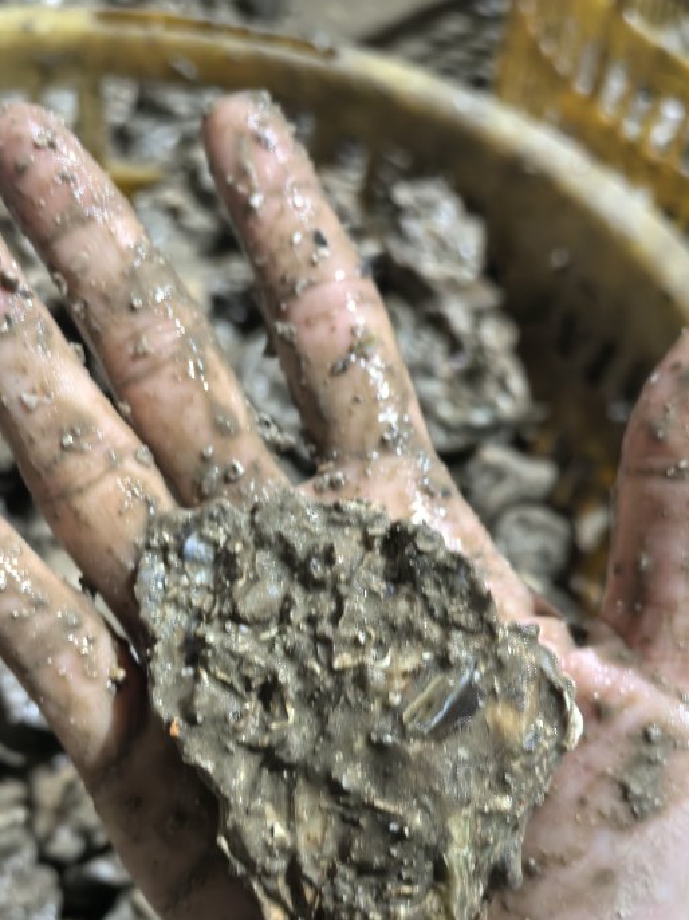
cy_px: 697
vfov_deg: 43.3
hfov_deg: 34.3
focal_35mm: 42
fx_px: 1115
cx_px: 290
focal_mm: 5.75
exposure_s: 1/33.3
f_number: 2
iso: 400
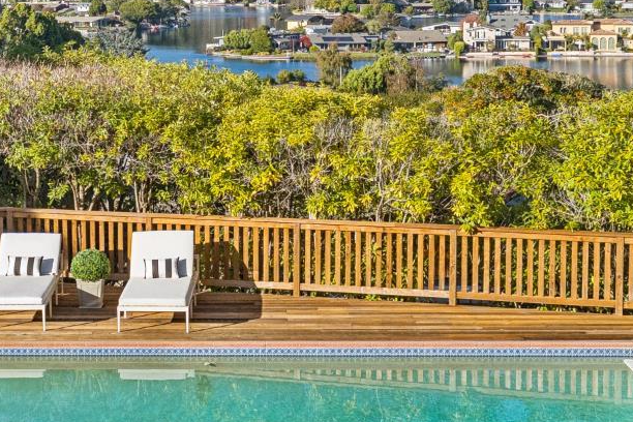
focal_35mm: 76
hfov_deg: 26.5
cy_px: 90
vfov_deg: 17.8
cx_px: 206
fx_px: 1336
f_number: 5.6
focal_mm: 21
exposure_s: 1/2000
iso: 640
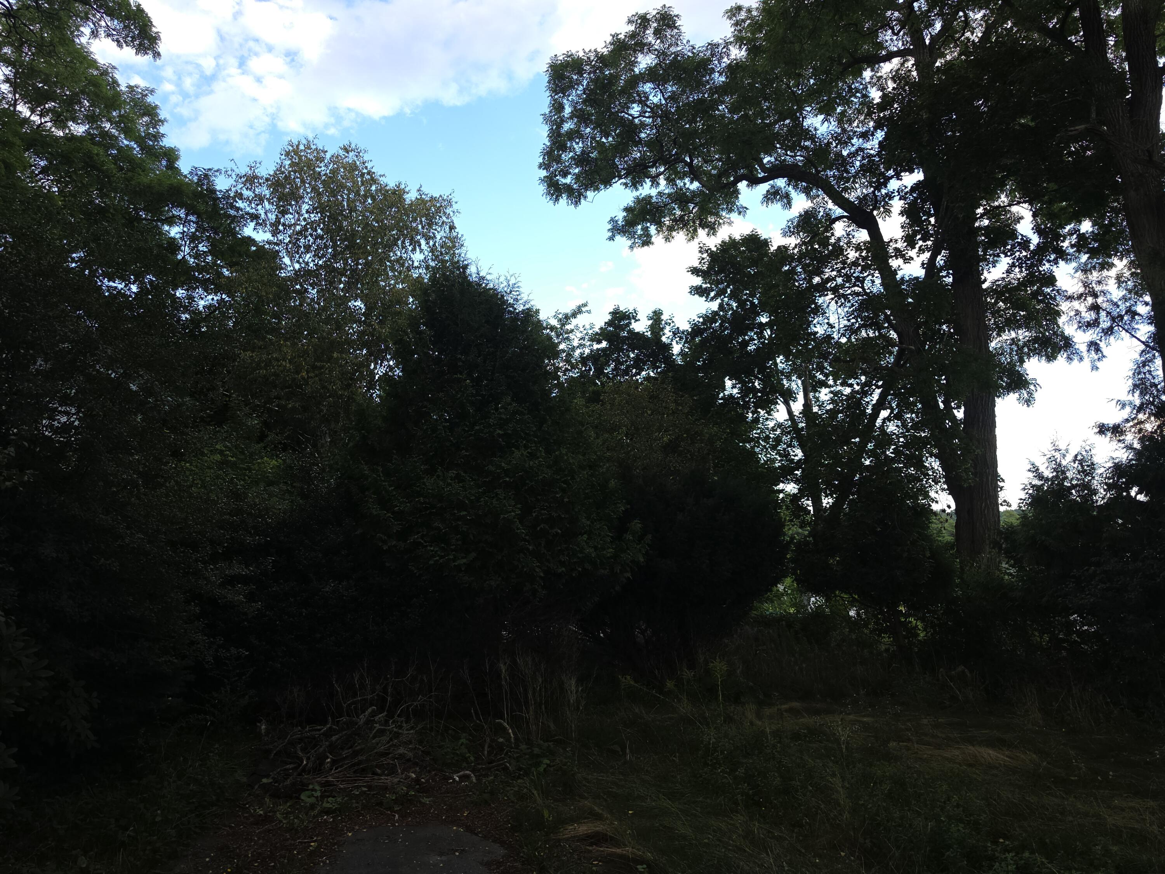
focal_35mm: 23
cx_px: 582
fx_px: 774
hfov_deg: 73.9
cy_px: 437
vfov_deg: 58.9
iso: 12
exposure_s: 1/120
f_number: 1.4
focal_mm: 6.5
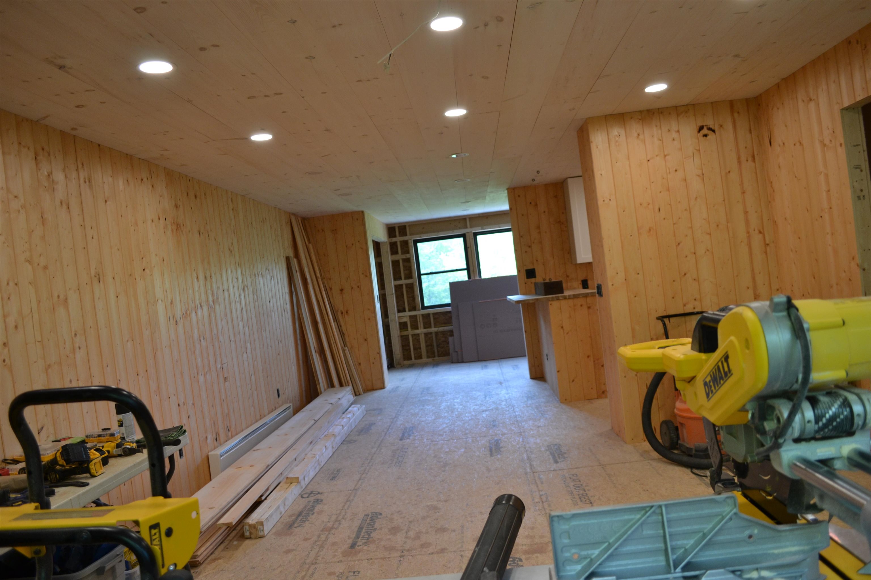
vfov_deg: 47.9
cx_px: 436
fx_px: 653
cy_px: 290
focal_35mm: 27
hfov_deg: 67.4
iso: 400
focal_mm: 18
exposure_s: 1/80
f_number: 4.5
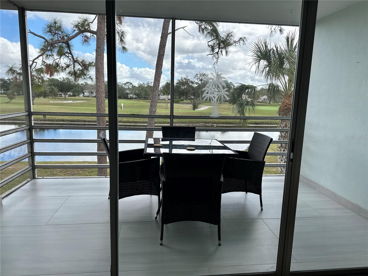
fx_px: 255
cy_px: 138
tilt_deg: -8.9
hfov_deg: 71.6
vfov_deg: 56.8
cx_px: 184
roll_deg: -1.2
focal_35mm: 24
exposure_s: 1/1083
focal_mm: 6.86
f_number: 1.78
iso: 80
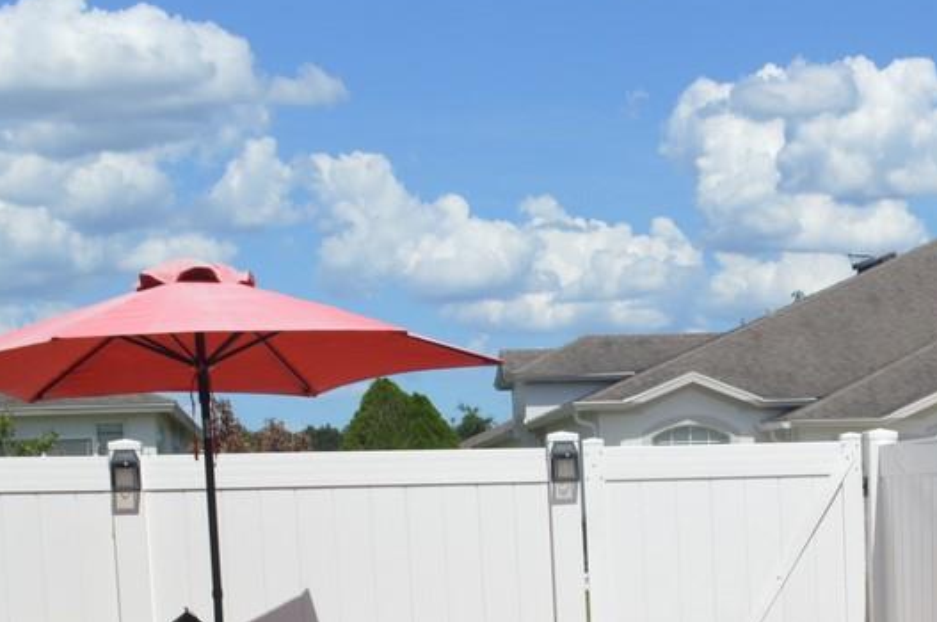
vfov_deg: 15.6
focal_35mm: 82
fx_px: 2132
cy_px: 865
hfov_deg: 24.1
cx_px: 848
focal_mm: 18
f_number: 9
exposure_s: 1/320
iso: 100
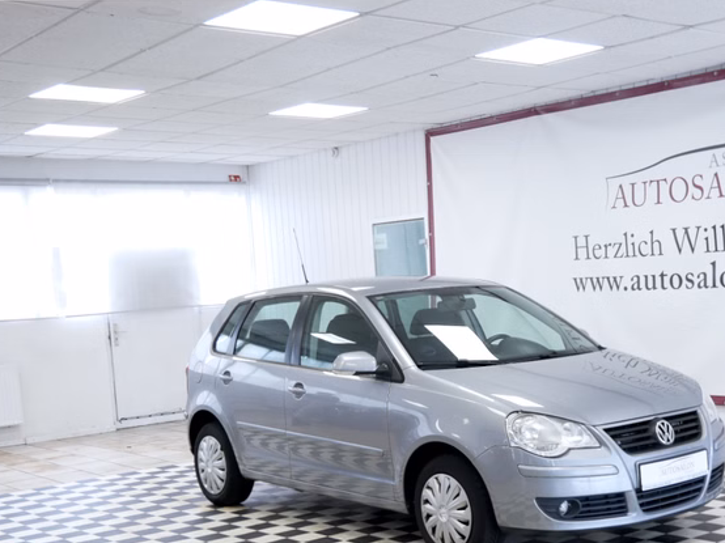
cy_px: 389
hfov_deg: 36.4
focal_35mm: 52
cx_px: 486
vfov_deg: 27.7
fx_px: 1089
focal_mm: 18
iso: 400
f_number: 3.9
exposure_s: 1/60
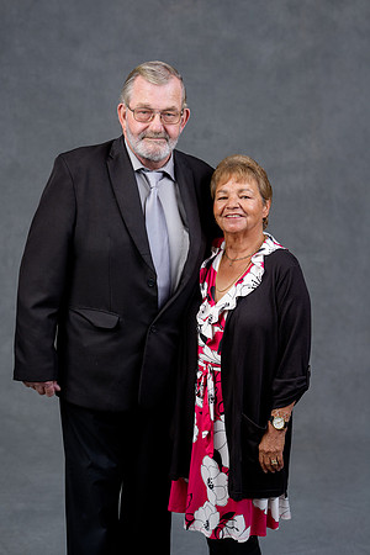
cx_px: 185
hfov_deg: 20.3
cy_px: 278
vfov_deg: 30.1
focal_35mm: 67
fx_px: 1033
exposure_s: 1/160
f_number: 4
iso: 160
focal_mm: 67
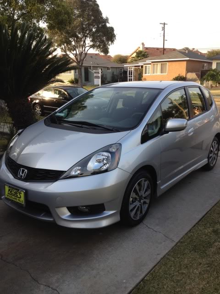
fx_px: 297
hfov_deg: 40.7
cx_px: 110
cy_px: 147
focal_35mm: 35
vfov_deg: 52.6
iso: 64
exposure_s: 1/321
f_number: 2.4
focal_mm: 4.3
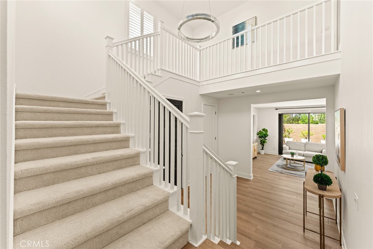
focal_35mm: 14
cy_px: 124
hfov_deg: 104.2
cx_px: 186
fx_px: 145
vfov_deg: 81.2
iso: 320
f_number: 6.3
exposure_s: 1/15
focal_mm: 14
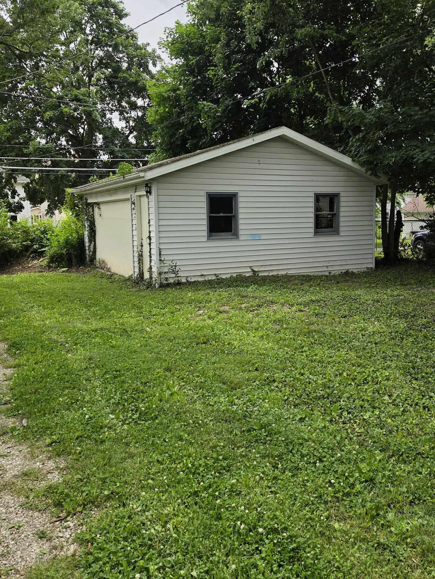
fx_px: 503
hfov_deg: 46.5
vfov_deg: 59.9
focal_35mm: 30
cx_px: 261
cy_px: 269
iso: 64
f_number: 1.4
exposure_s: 1/6352
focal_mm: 6.5
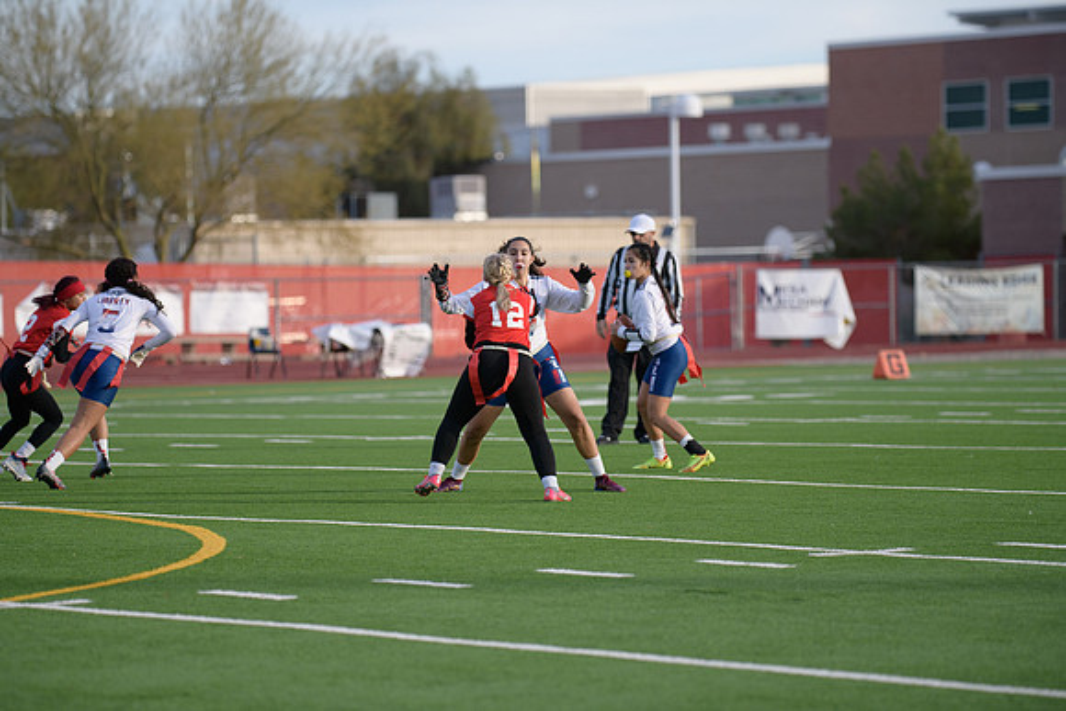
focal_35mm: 180
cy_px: 356
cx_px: 533
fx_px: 5331
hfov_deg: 11.4
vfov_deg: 7.6
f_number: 2.8
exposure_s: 1/3200
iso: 500
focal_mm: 180
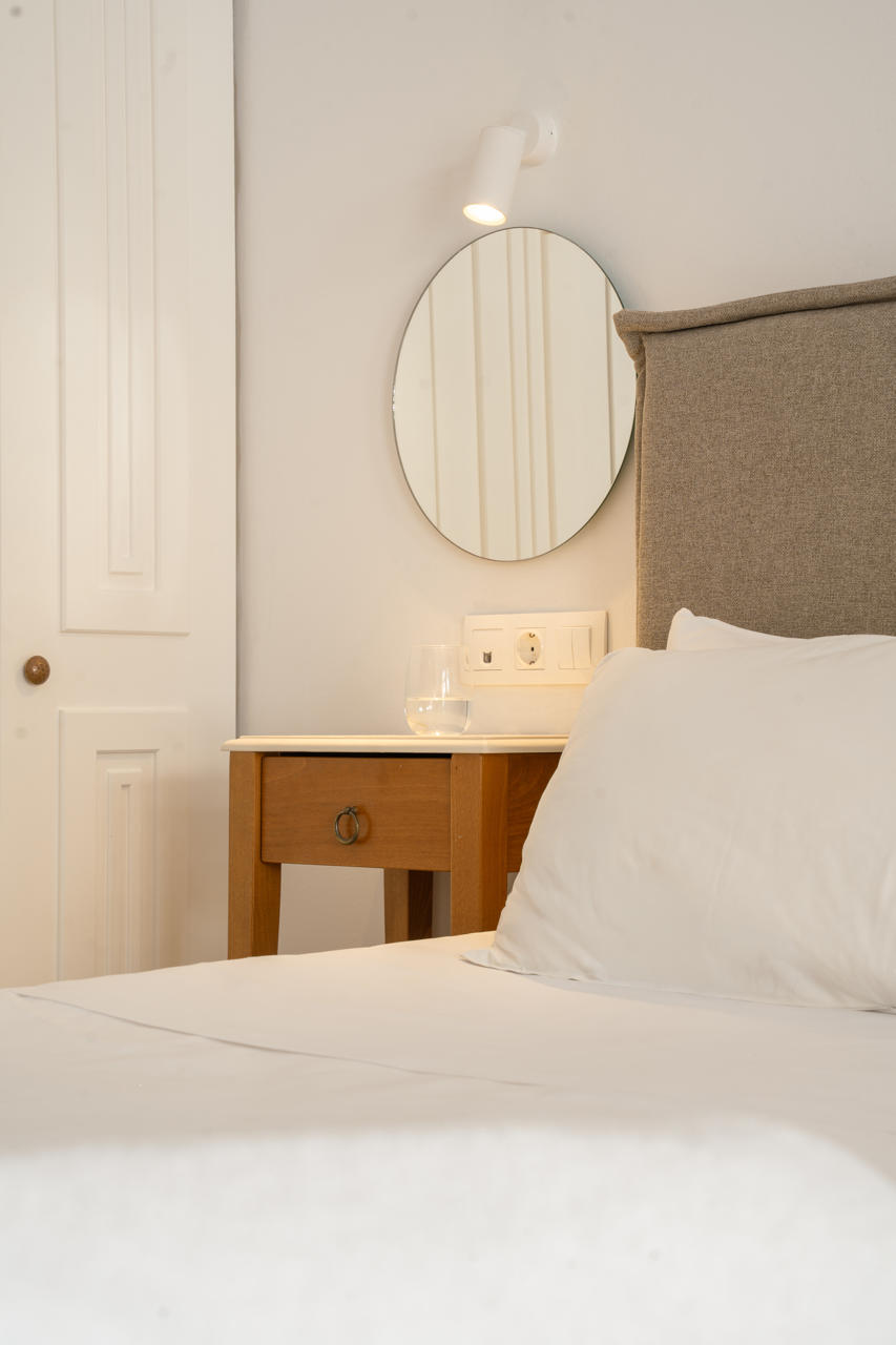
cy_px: 672
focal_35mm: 70
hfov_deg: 19.5
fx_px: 2614
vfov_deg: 28.8
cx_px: 448
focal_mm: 70
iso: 100
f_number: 10
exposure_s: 1/4
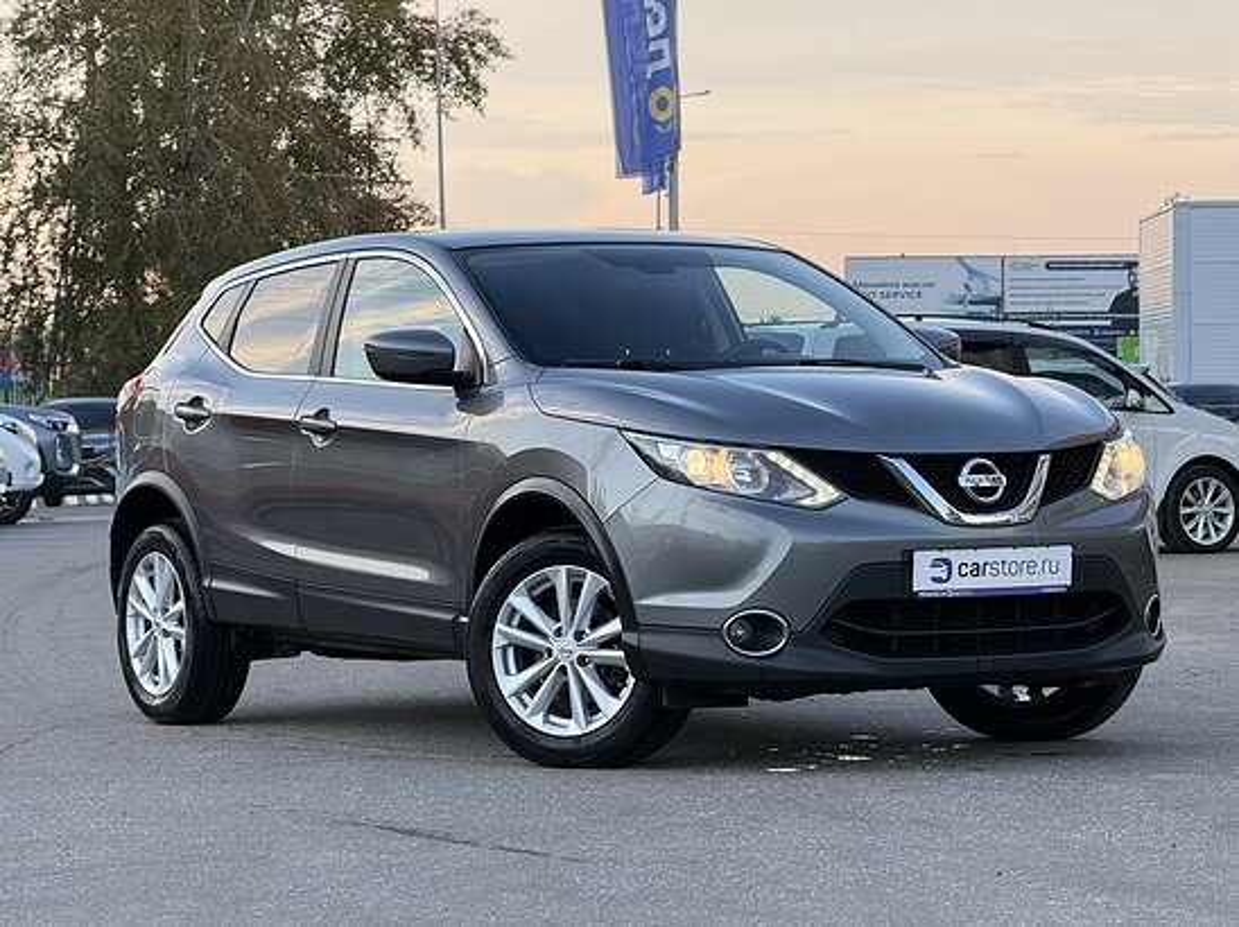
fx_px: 4291
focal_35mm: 120
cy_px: 464
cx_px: 620
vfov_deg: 12.3
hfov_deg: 16.4
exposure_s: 1/99
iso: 80
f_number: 2.8
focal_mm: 15.66
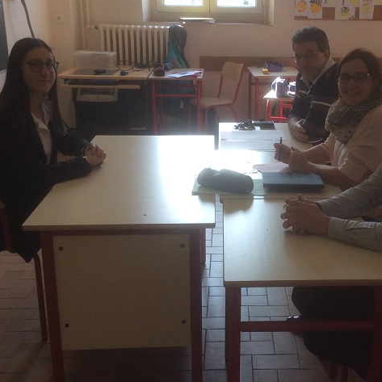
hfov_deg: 35.0
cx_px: 252
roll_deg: +1.3
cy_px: 160
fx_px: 599
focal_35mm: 48
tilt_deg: -18.0
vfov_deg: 35.3
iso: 40
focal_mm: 3.3
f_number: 2.4
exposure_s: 1/60
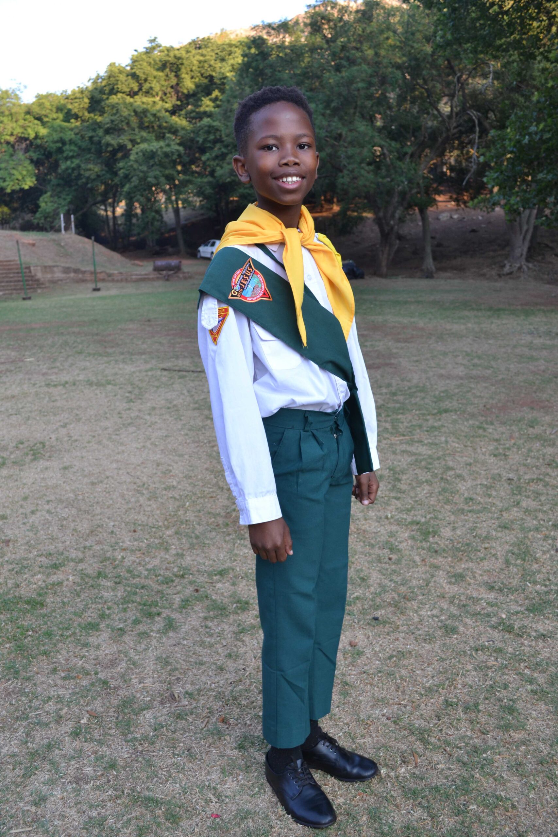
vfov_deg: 57.2
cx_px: 279
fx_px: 767
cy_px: 418
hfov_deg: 40.0
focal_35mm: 33
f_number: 5.6
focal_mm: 22
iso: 250
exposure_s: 1/125
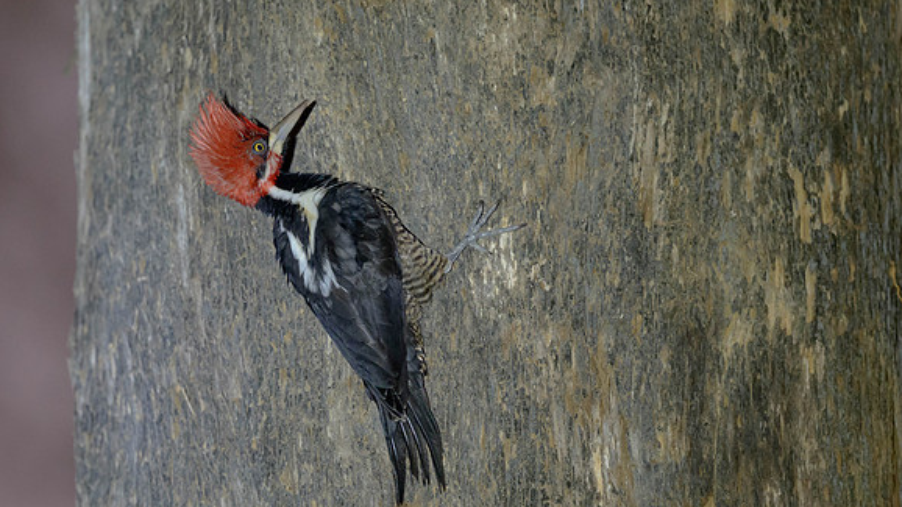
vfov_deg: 1.6
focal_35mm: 749
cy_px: 235
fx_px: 17913
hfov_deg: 2.9
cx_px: 382
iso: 2200
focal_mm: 400
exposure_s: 1/125
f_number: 2.8
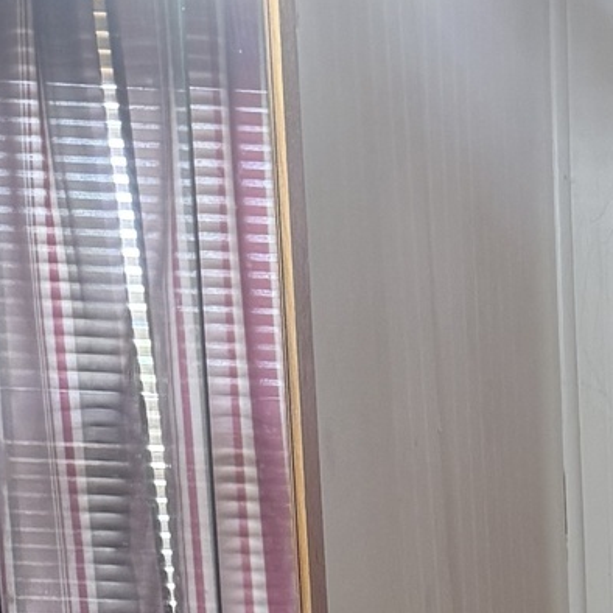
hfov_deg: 12.1
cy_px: 1161
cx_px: 1326
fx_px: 2484
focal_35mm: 124
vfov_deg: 12.6
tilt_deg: -12.1
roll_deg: -2.4
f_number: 1.78
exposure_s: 1/60
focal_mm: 6.76
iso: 160
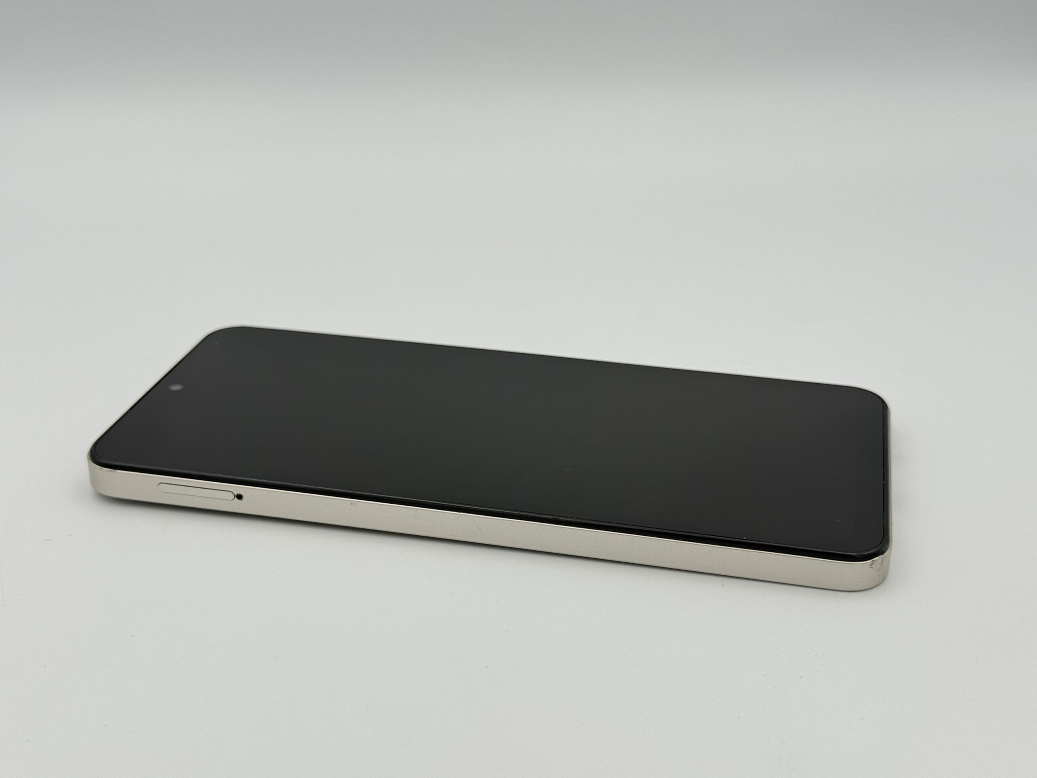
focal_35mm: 48
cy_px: 389
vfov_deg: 30.3
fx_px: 1438
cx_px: 518
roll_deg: +0.0
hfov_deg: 39.7
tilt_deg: -24.8
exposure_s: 1/553
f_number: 1.78
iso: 80
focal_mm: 6.76
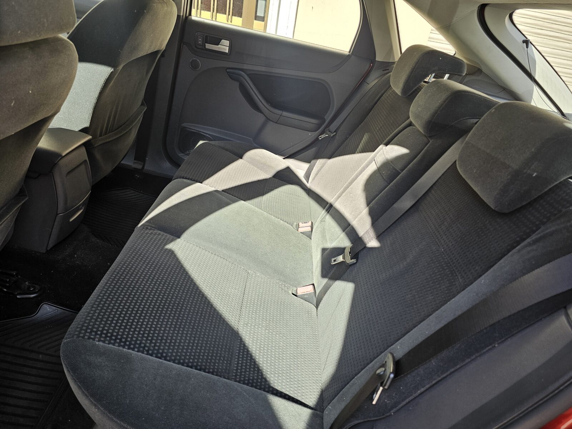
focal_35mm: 23
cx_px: 286
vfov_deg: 58.9
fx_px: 380
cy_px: 214
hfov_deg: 73.9
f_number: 1.7
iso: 50
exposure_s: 1/180
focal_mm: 6.3
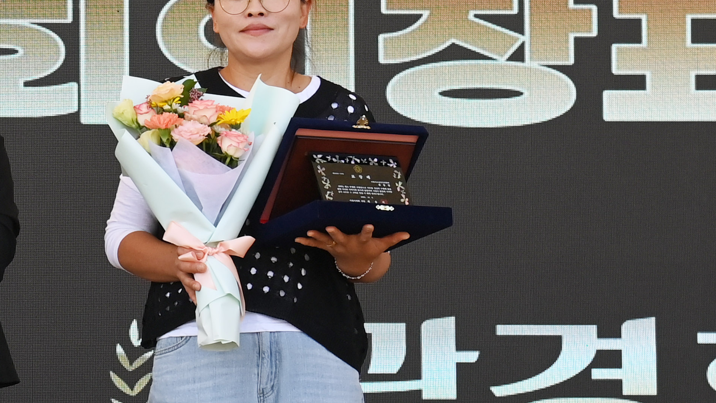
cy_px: 295
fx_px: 2810
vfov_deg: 8.2
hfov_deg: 14.3
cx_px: -26
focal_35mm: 148
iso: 320
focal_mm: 48
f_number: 6.3
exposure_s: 1/400
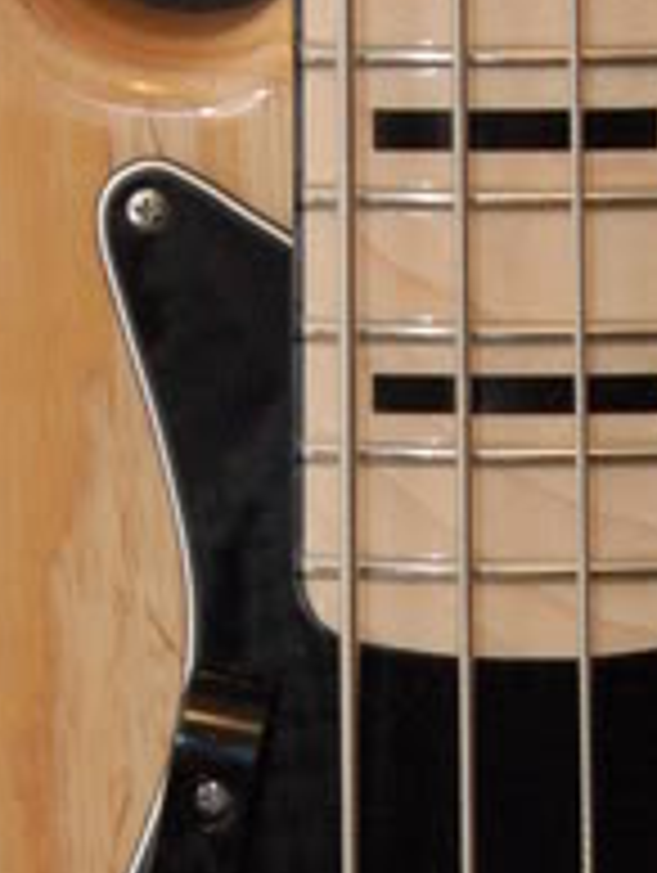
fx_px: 5252
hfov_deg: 7.2
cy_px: 765
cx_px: 405
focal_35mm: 208
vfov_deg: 9.5
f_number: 7.1
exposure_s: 1/60
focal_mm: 35
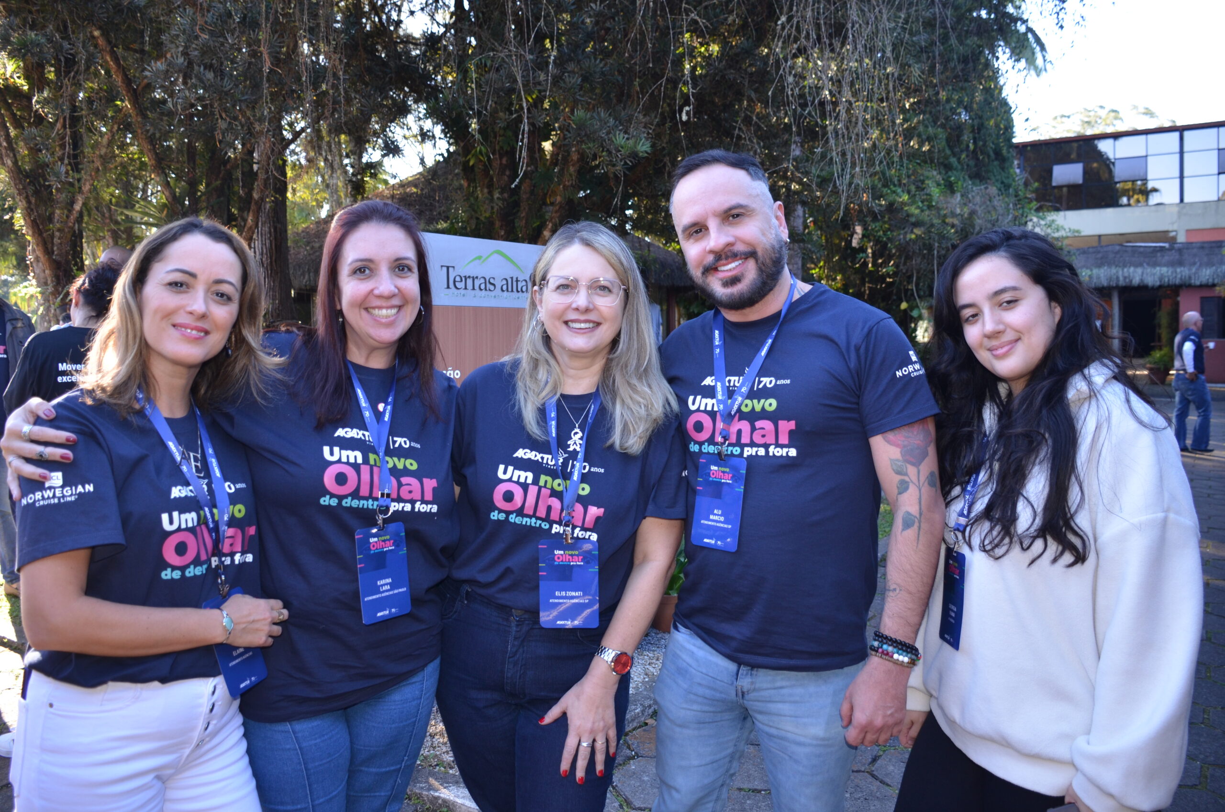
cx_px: 612
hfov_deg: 67.5
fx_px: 917
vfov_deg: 47.7
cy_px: 406
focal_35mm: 27
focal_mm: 18
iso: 280
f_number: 3.5
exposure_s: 1/125
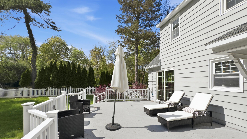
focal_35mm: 16
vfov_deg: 66.7
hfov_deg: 99.3
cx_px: 129
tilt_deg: +0.5
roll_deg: +0.7
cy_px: 80
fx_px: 105
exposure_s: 1/3546
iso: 50
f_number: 2.2
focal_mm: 2.2
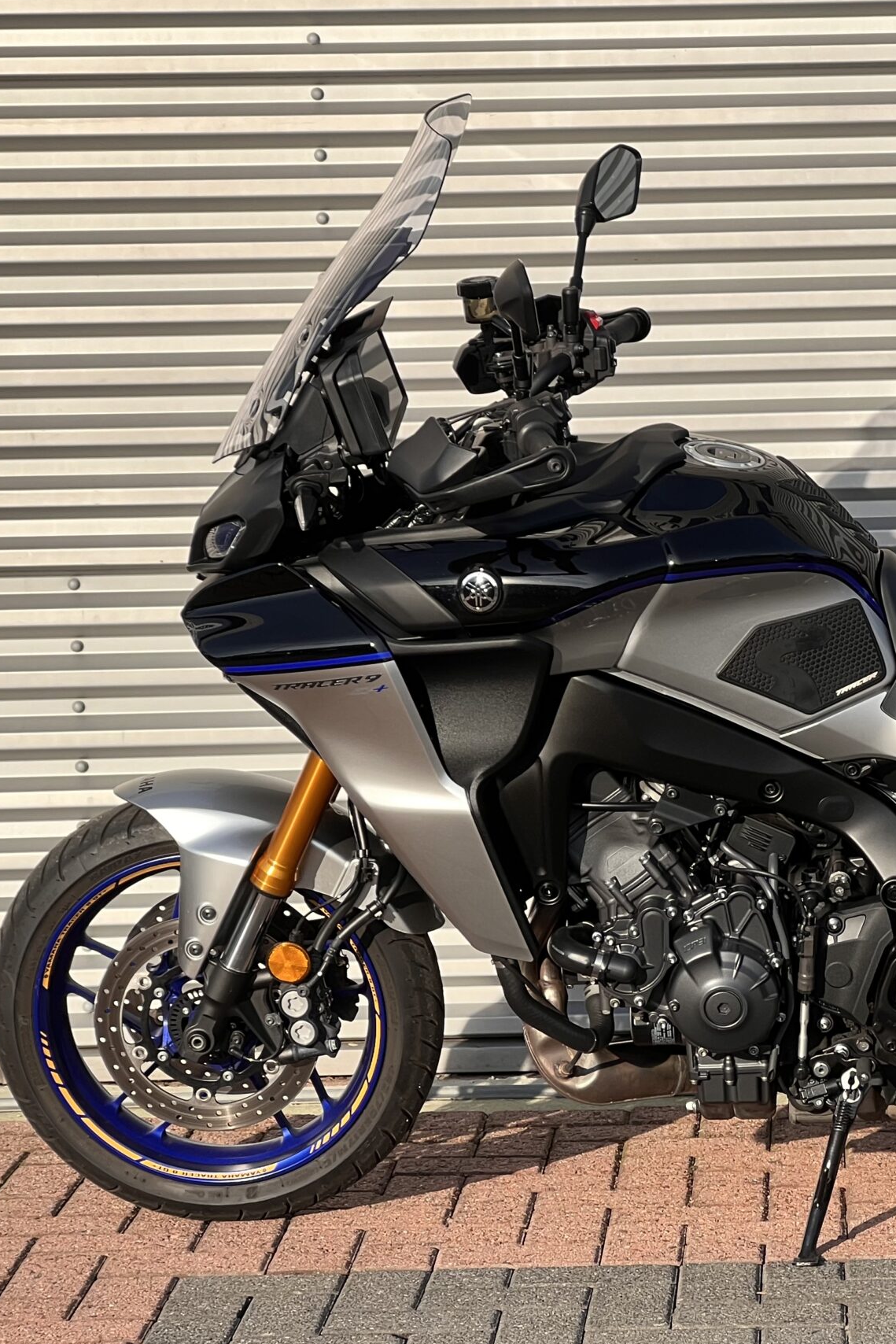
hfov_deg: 11.3
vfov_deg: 17.1
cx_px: 836
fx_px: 4479
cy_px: 726
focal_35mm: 120
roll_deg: +2.0
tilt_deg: -5.7
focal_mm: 9
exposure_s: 1/267
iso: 32
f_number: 2.8
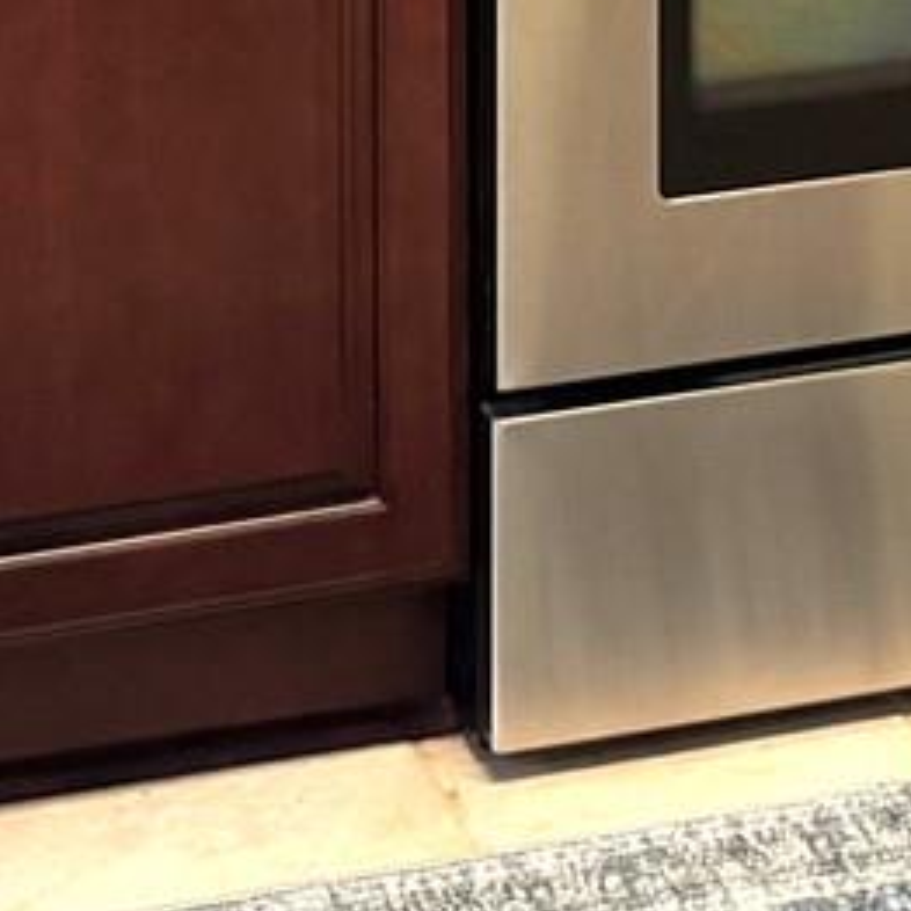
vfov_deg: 9.4
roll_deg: +0.2
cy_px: -1283
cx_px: 1165
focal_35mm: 166
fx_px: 4943
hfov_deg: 10.3
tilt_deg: -1.1
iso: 250
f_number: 1.78
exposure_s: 1/60
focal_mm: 6.76
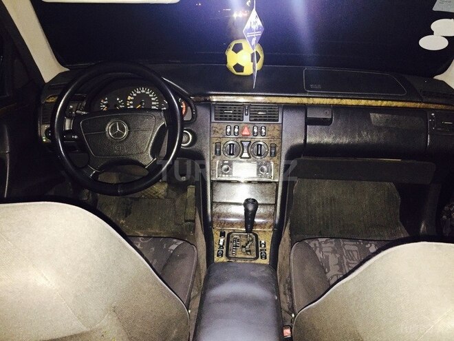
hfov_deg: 61.7
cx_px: 227
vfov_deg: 48.2
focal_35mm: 29
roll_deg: +0.3
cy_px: 170
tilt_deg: -21.5
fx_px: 380
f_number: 2.2
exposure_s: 1/17
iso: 400
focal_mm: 4.15
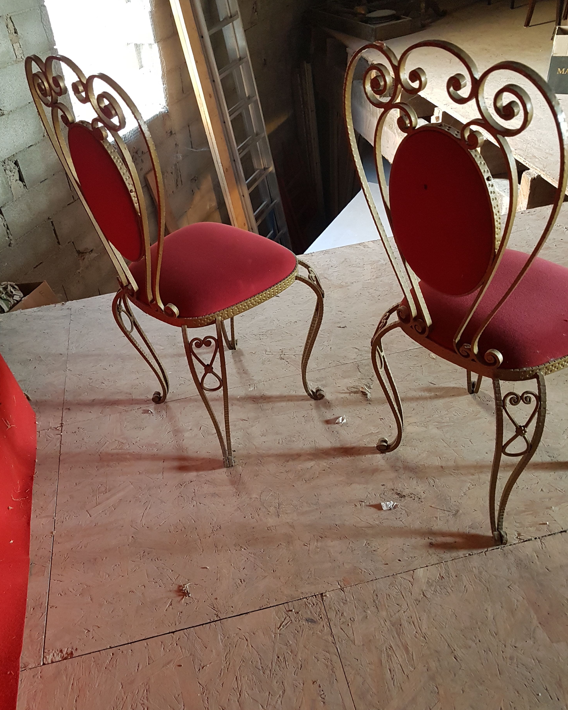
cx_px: 280
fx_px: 588
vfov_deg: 62.2
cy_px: 339
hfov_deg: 51.5
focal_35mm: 28
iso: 200
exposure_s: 1/25
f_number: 1.7
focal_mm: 4.2
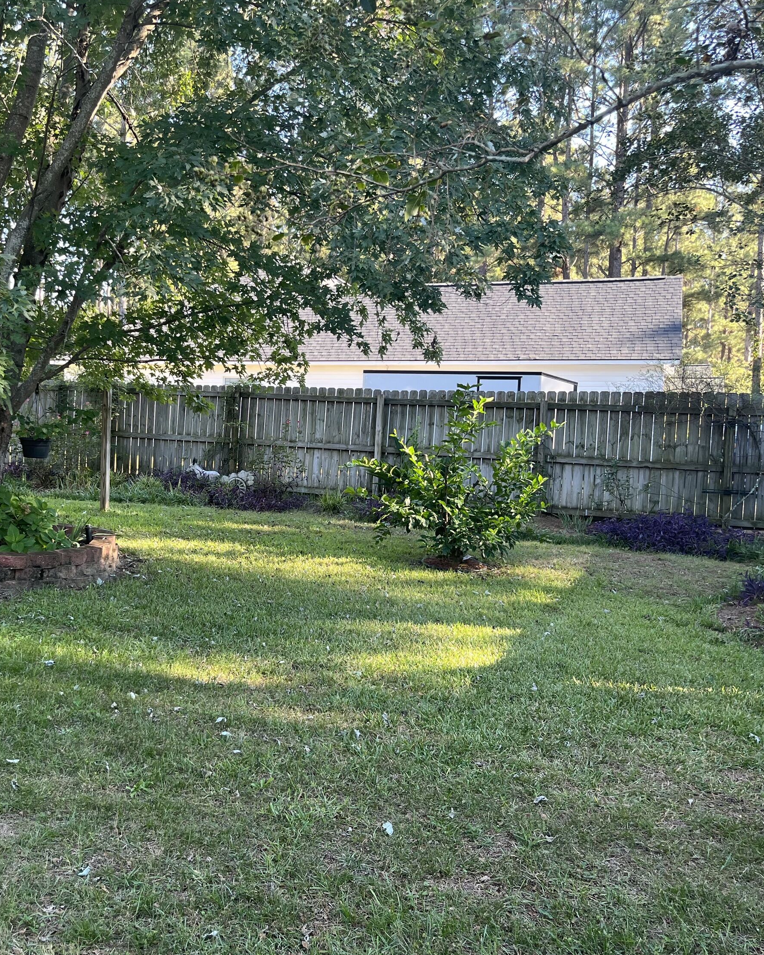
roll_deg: -1.1
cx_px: 235
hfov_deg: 41.5
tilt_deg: -5.0
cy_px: 476
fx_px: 989
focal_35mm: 35
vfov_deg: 51.5
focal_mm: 5.1
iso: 50
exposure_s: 1/122
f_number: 1.6
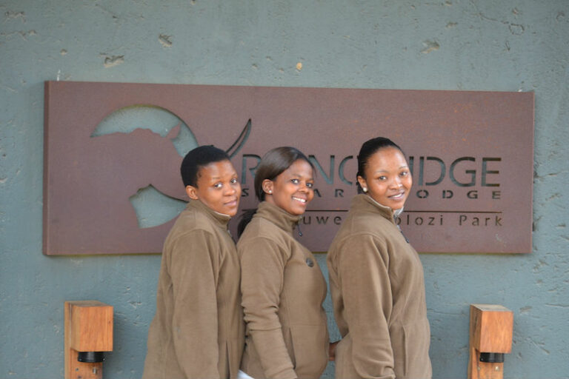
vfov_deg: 16.6
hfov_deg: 24.6
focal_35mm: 82
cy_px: 190
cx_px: 284
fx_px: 1304
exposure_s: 1/60
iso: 500
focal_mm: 55
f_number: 4
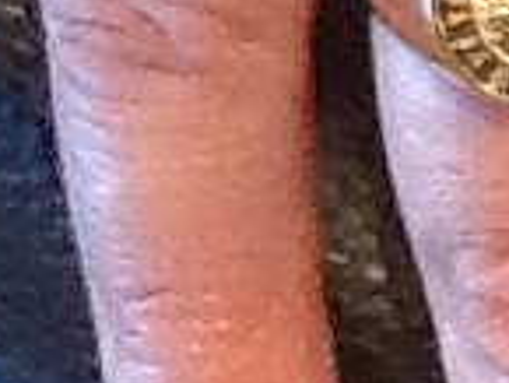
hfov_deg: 6.3
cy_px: 545
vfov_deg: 5.1
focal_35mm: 291
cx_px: 1467
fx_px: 4282
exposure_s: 1/30
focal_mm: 2.03
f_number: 2.4
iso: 200
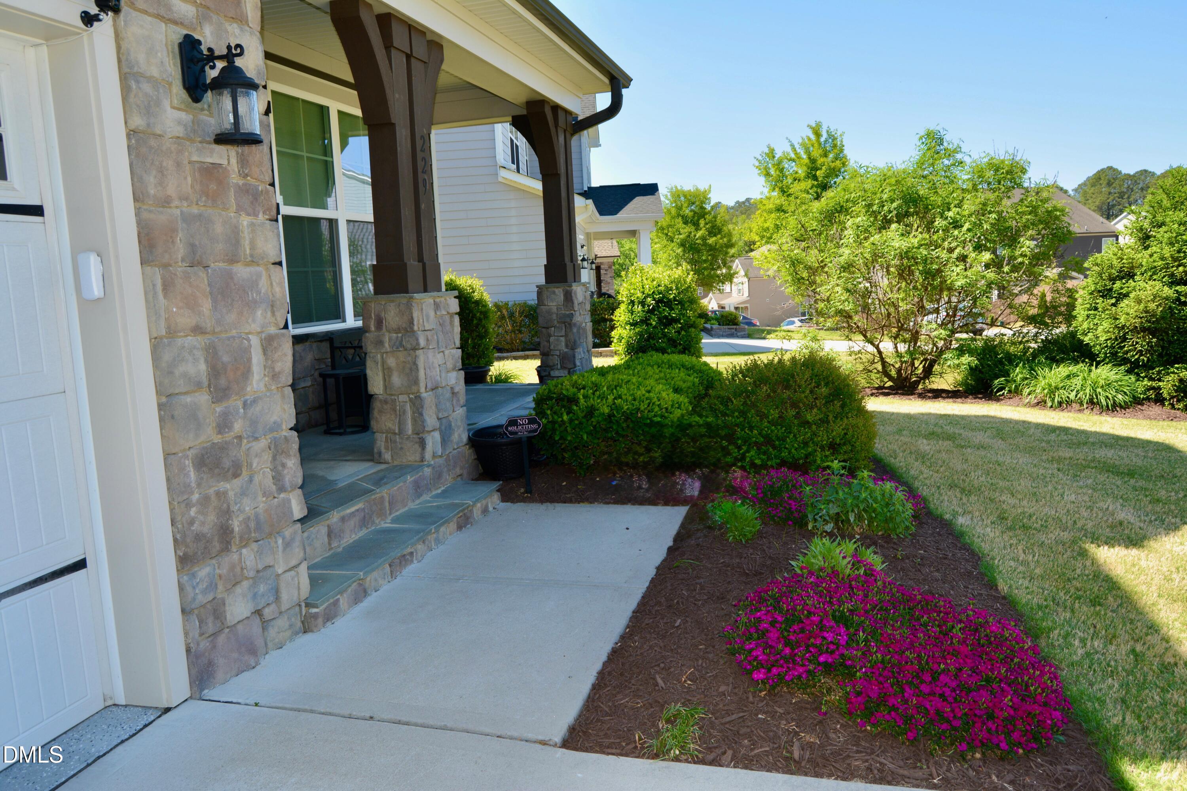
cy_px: 396
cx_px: 594
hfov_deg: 67.4
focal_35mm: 27
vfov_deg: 47.9
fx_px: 890
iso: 100
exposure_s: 1/200
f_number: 6.3
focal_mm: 18
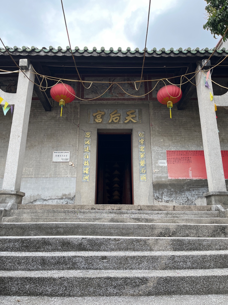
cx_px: 114
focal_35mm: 26
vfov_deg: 67.3
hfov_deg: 53.1
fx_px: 228
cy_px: 152
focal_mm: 5.1
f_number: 1.6
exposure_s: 1/487
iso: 50
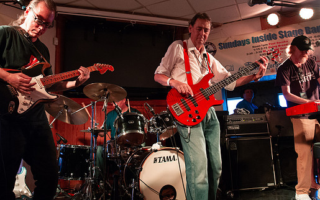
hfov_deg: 61.1
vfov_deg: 40.5
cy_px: 83
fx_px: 270
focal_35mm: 31
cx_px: 145
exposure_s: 1/50
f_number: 6.3
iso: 6400
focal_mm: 27
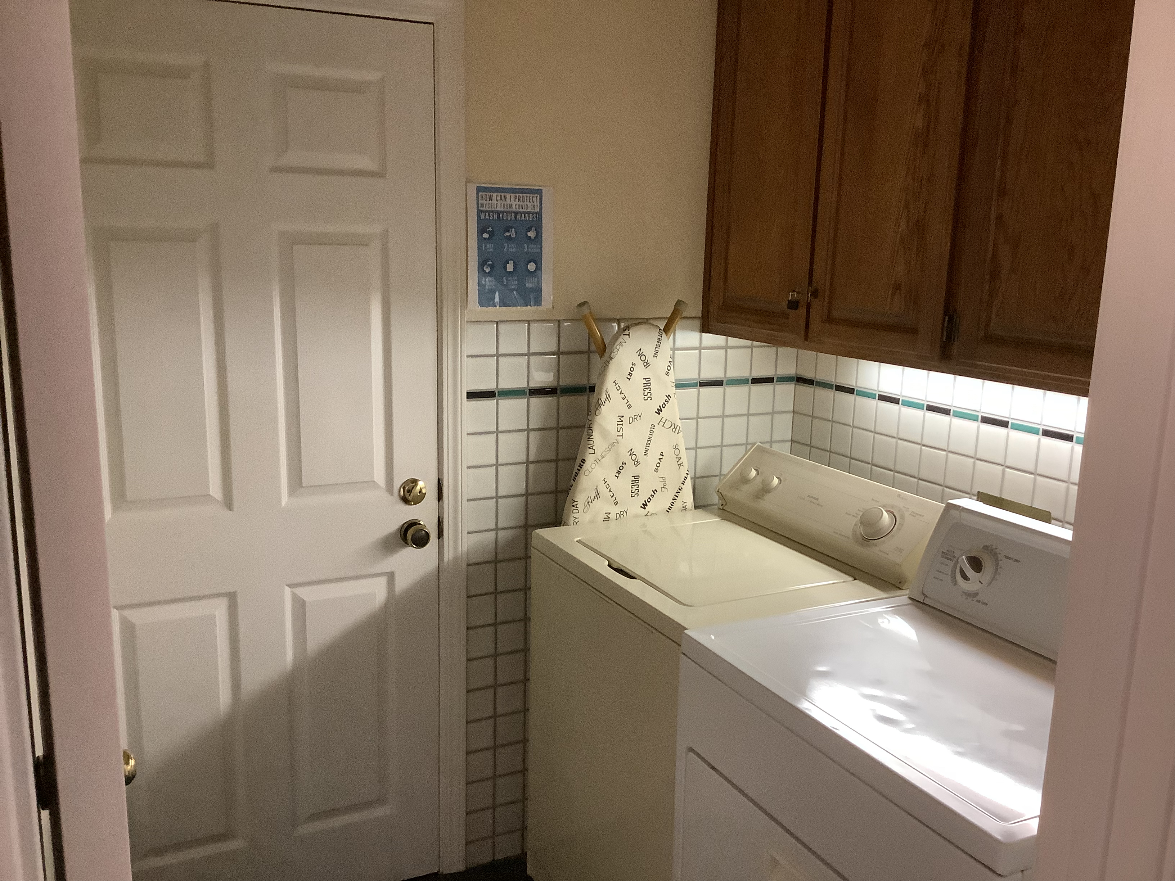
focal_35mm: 31
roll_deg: -0.5
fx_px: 1052
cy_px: 440
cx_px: 588
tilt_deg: -11.6
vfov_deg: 45.4
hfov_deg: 58.4
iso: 320
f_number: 2.4
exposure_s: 1/60
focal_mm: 3.3
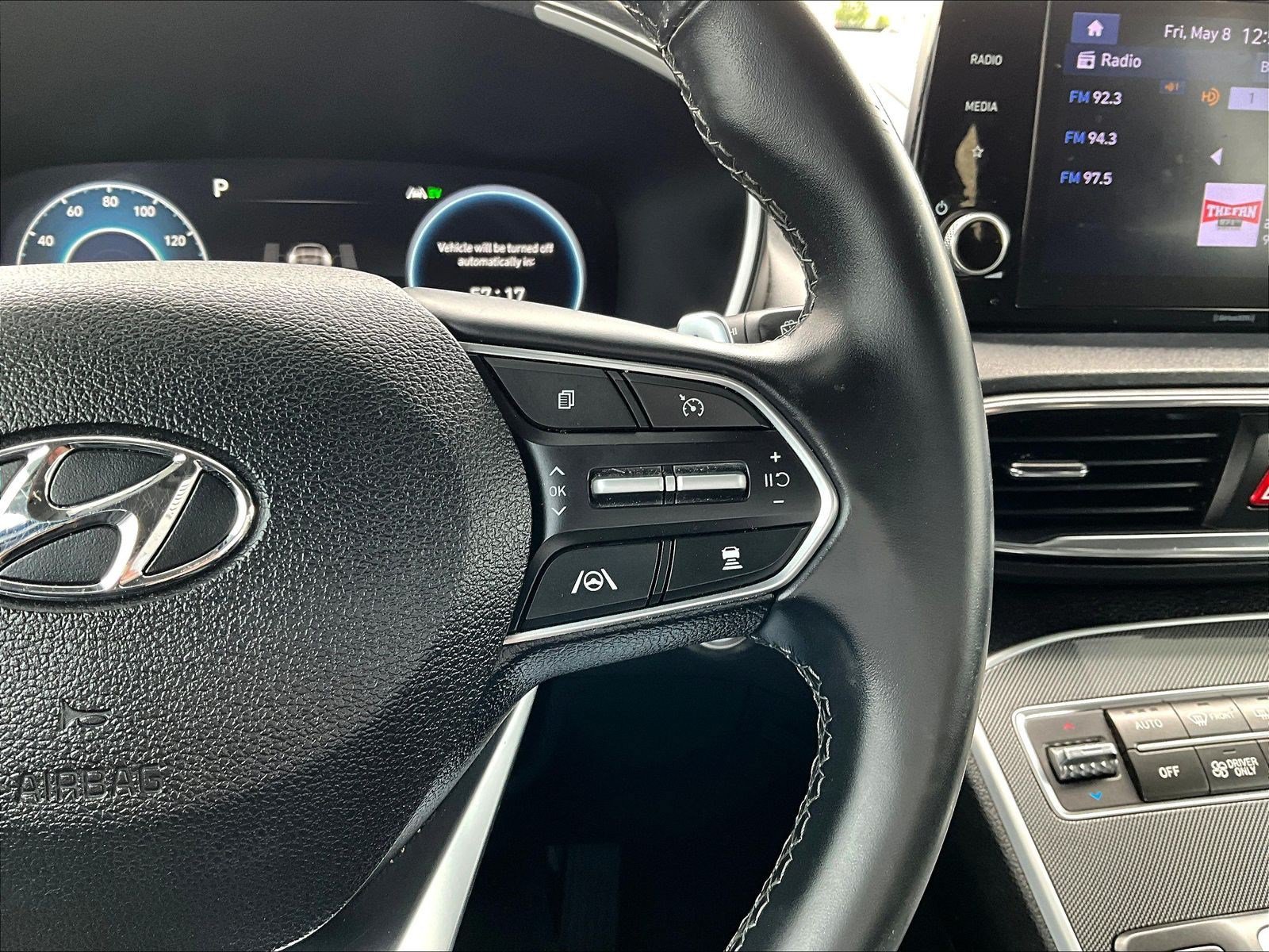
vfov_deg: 48.2
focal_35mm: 29
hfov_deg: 61.7
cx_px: 634
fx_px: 1063
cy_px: 476
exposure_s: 1/70
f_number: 1.8
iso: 64
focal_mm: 3
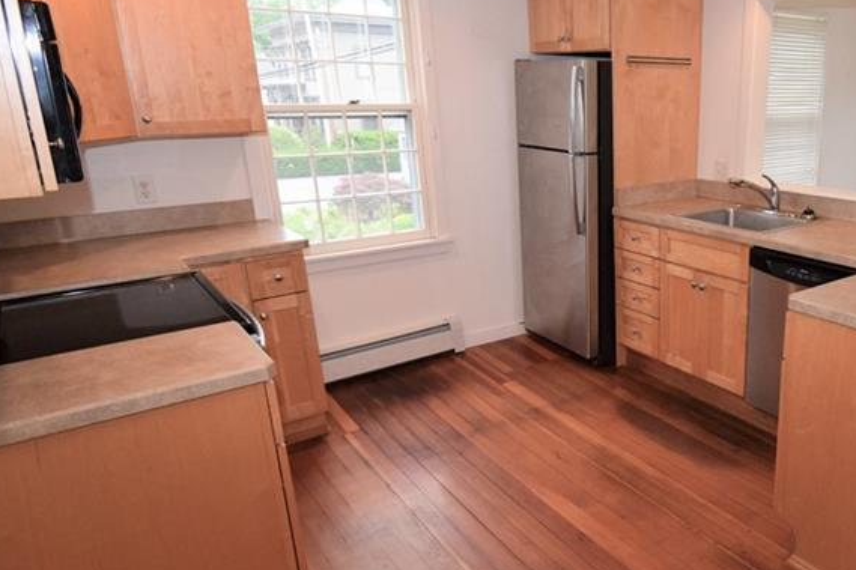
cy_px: 296
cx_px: 657
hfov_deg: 62.9
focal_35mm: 27
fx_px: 642
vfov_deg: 47.9
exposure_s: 1/160
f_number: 6.3
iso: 1600
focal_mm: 10
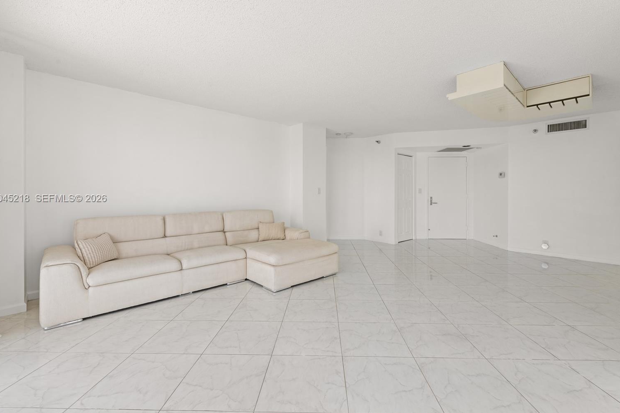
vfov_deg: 73.7
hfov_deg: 96.8
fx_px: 275
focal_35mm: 16
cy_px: 199
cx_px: 308
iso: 320
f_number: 10
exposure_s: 1/40
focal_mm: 15
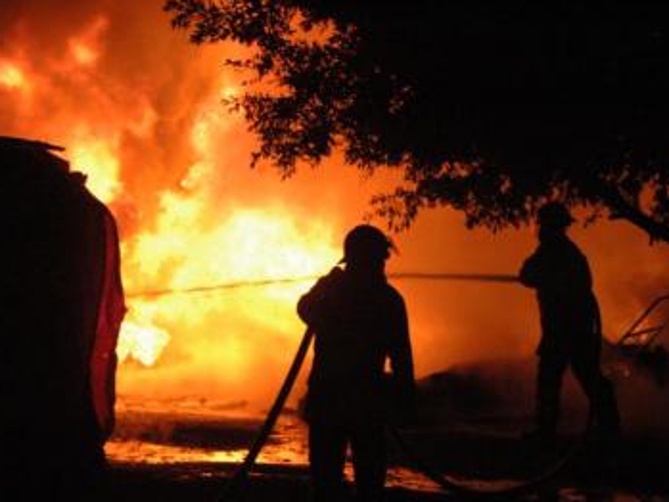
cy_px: 251
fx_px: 2552
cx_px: 372
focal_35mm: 132
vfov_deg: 11.2
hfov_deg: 14.9
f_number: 5.6
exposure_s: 1/125
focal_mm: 80
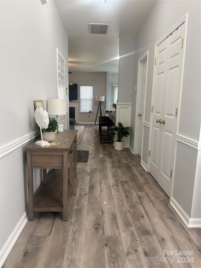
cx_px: 100
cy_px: 134
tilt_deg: -9.1
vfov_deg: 71.6
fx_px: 186
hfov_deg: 56.8
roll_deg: -1.7
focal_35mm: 24
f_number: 1.78
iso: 160
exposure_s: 1/60
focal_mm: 6.86
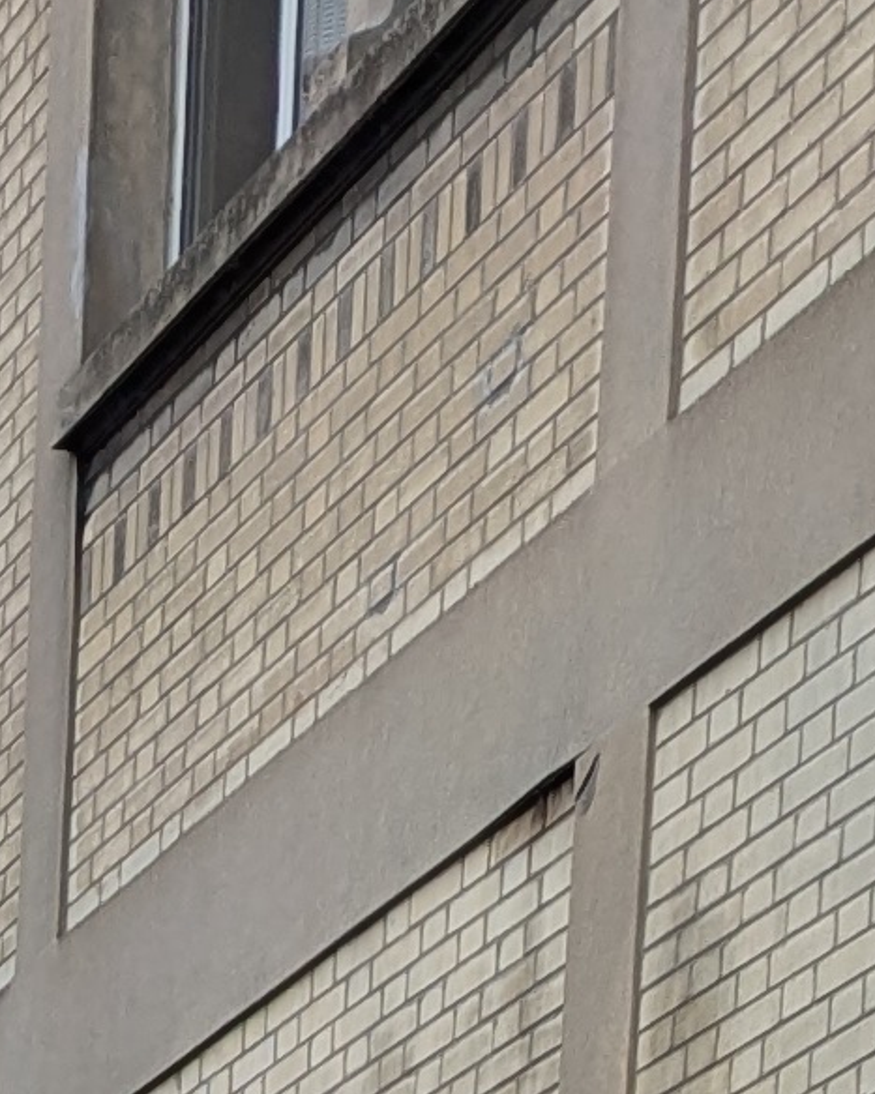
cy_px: 3552
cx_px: -675
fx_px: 5310
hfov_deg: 9.0
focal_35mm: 164
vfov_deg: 8.9
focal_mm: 6.81
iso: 45
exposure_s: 1/512
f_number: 1.85
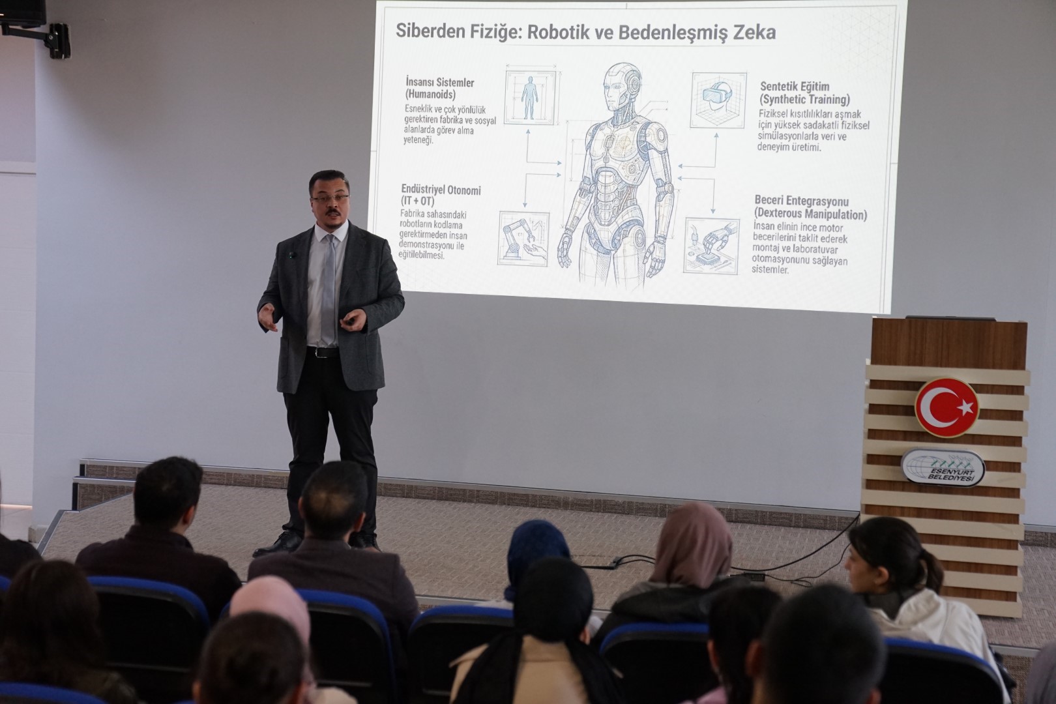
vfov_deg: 24.2
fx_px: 1643
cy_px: 352
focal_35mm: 56
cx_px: 528
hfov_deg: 35.6
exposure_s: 1/200
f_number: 2.8
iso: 2000
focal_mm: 56
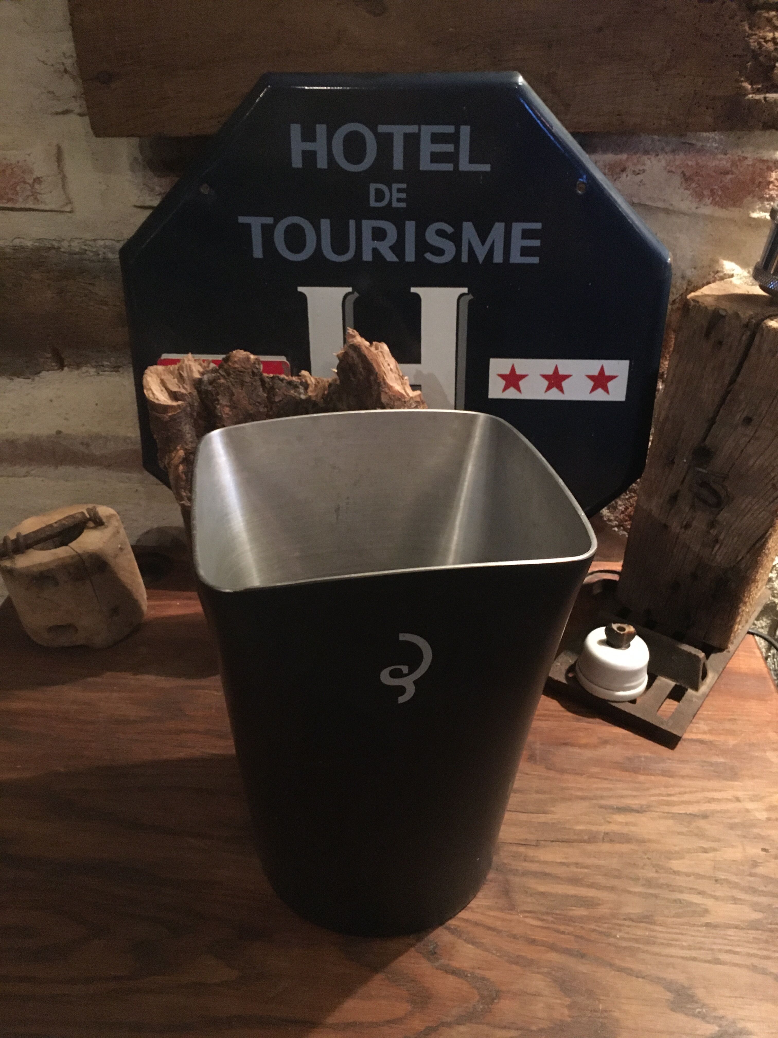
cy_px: 519
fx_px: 869
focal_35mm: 29
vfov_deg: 61.7
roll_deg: +0.1
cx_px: 389
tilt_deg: -29.6
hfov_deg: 48.2
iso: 400
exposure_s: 1/17
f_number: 2.2
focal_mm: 4.15
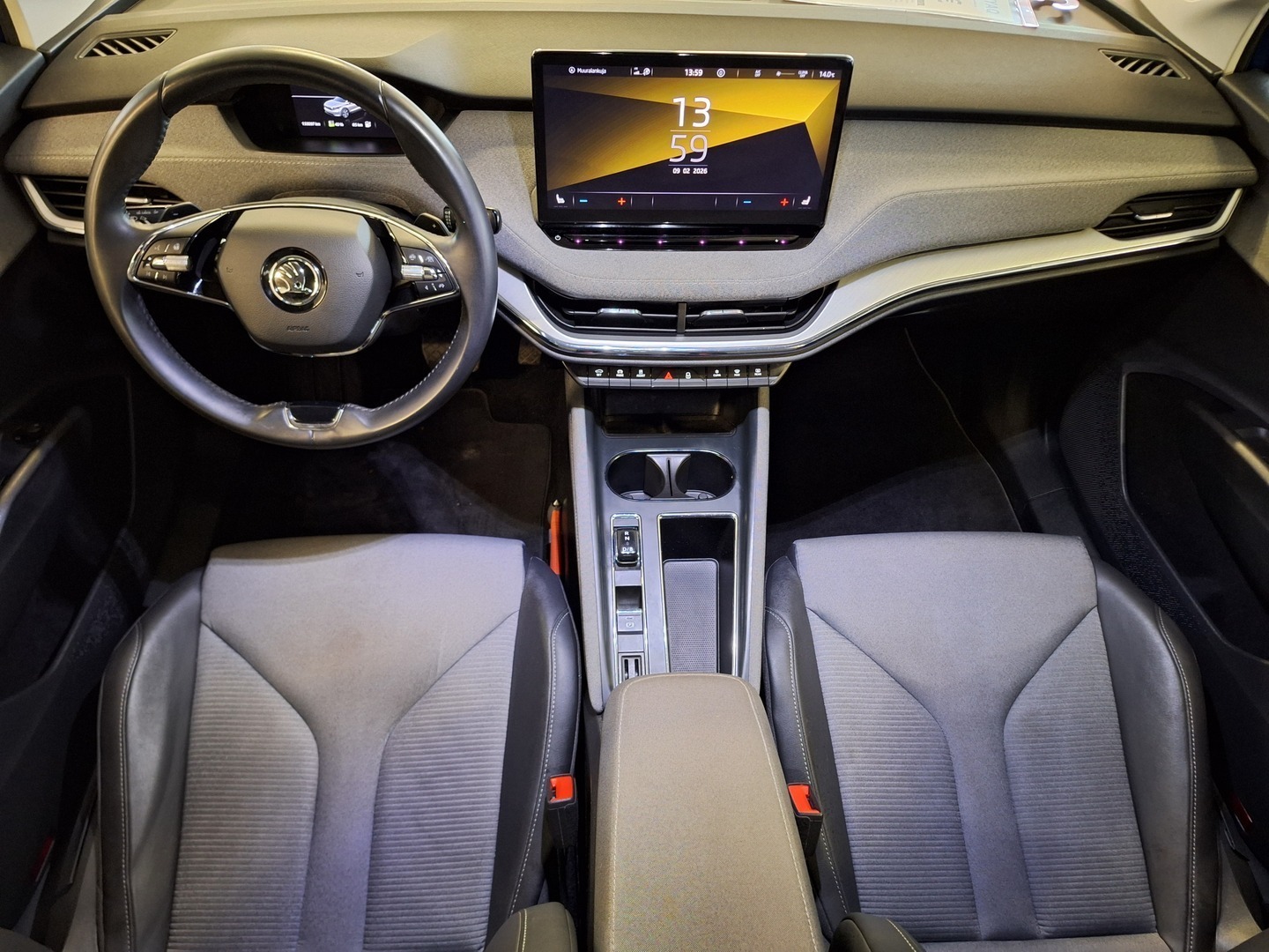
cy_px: 476
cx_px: 634
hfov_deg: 73.9
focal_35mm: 23
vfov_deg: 58.9
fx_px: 843
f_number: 1.8
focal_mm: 5.54
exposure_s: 1/20
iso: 400
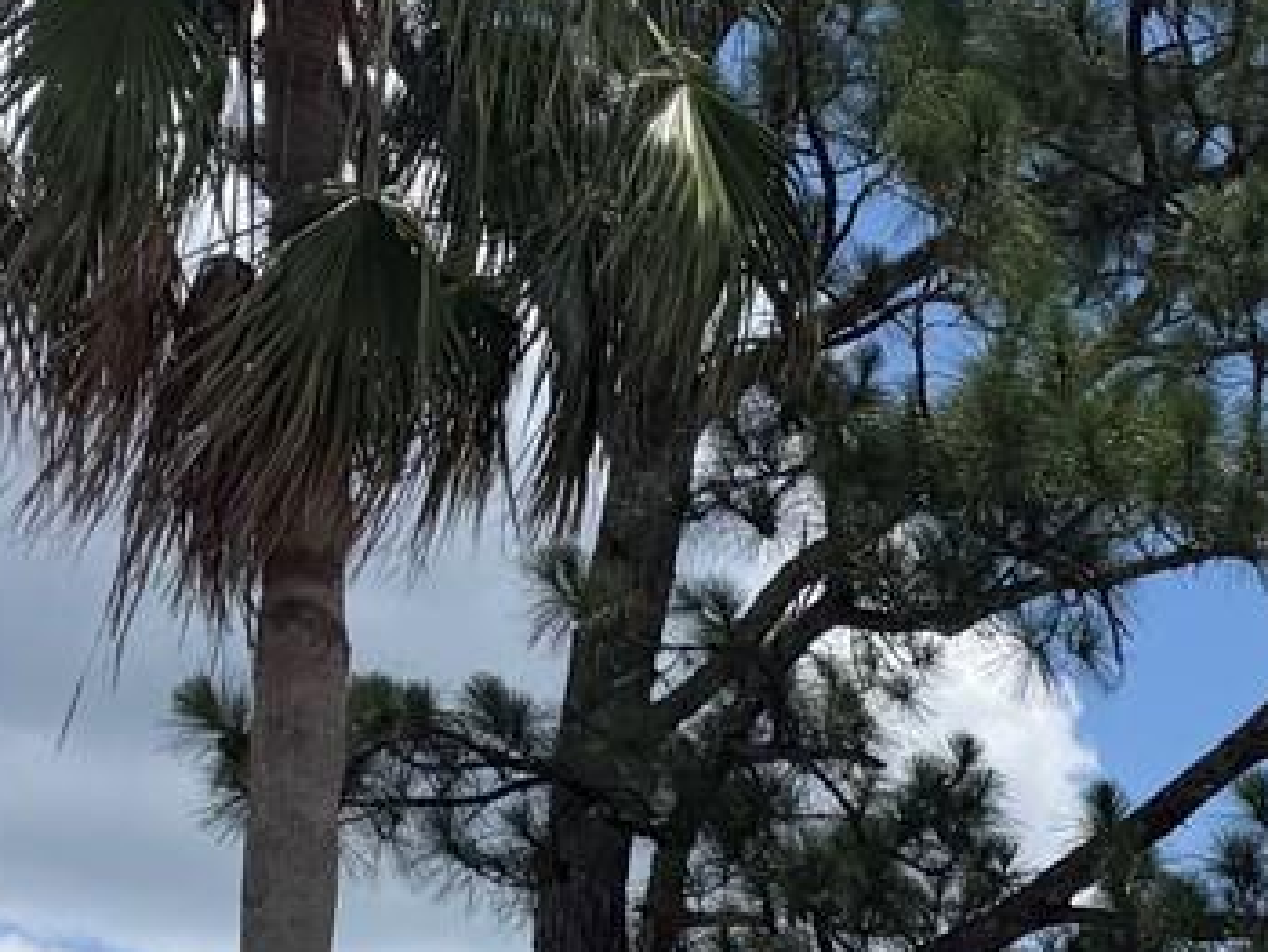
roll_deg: -1.5
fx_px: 4031
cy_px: 1839
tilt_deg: +3.0
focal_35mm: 110
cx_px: 2881
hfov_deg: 13.7
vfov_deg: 12.1
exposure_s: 1/8130
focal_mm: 6.76
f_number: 1.78
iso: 80
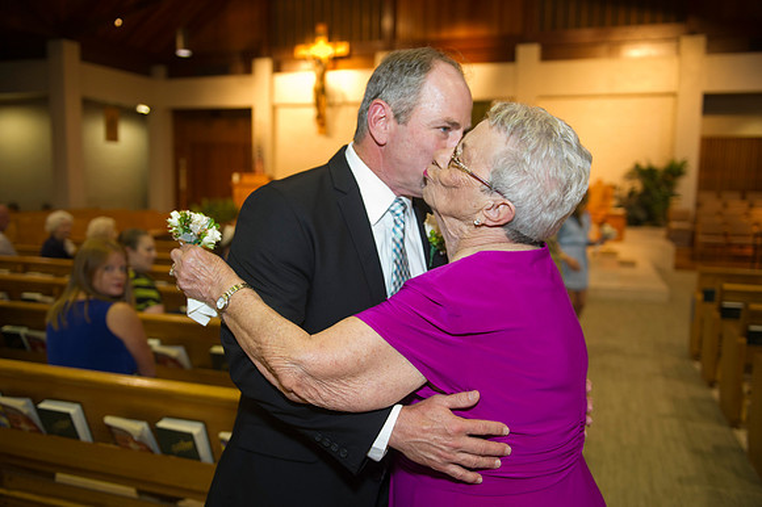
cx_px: 381
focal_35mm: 31
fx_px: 656
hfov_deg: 60.3
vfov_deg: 42.3
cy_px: 254
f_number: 3.2
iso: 1600
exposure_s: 1/100
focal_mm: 31
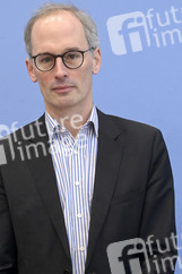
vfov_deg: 22.2
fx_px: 691
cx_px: 62
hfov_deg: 15.0
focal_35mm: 91
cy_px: 198
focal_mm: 55
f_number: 5
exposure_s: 1/400
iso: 3200
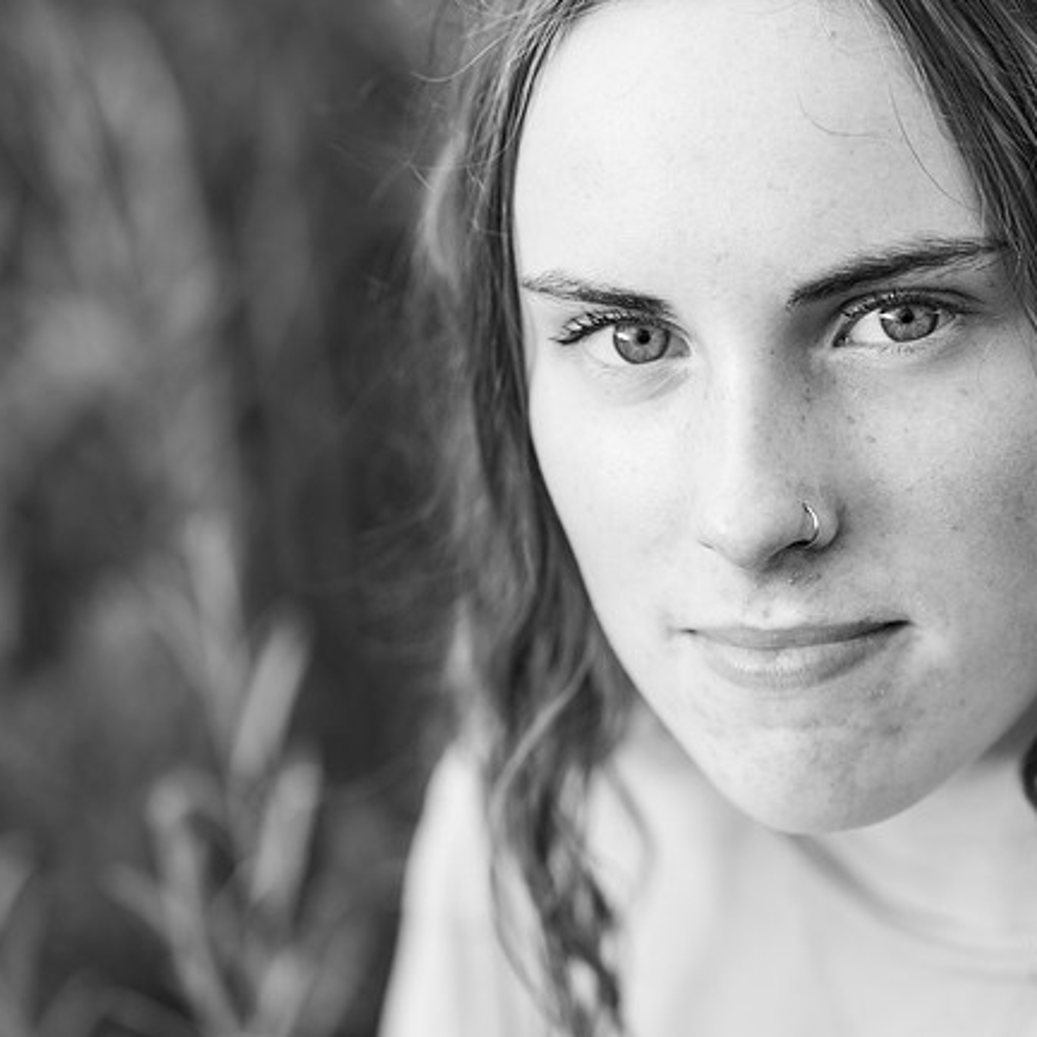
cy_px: 518
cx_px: 548
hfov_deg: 16.0
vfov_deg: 16.0
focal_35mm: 109
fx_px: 3694
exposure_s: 1/160
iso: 400
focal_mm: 85
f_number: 3.2
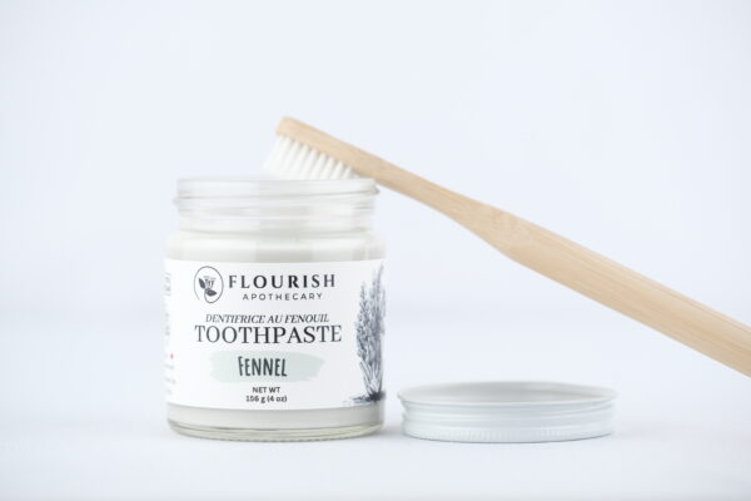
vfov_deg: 11.4
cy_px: 250
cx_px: 376
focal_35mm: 120
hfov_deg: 17.1
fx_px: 2503
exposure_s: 1/500
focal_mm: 80
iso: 800
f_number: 4.5
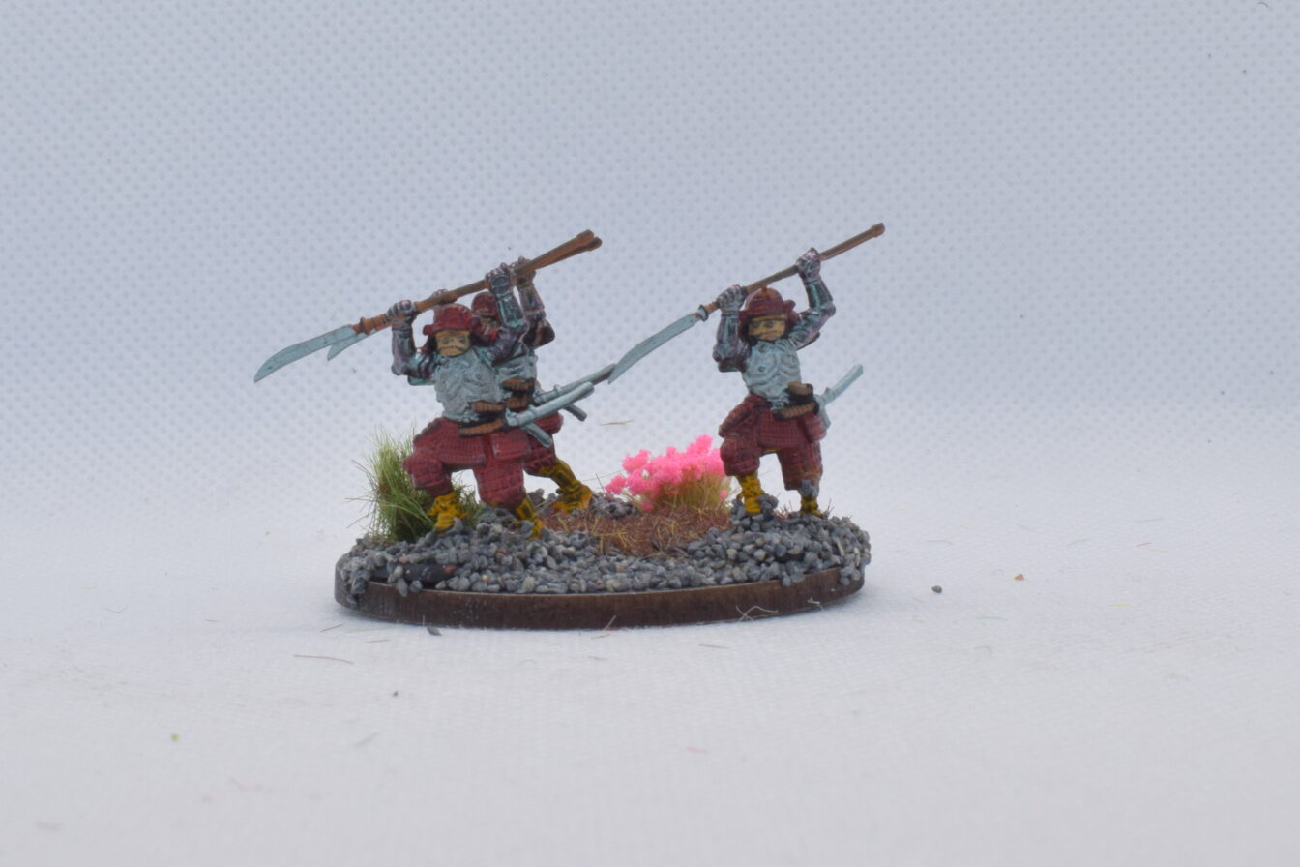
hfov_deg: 25.3
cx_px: 542
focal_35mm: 80
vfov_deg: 17.0
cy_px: 299
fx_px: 2889
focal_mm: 28
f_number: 20
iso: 800
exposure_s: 1/60
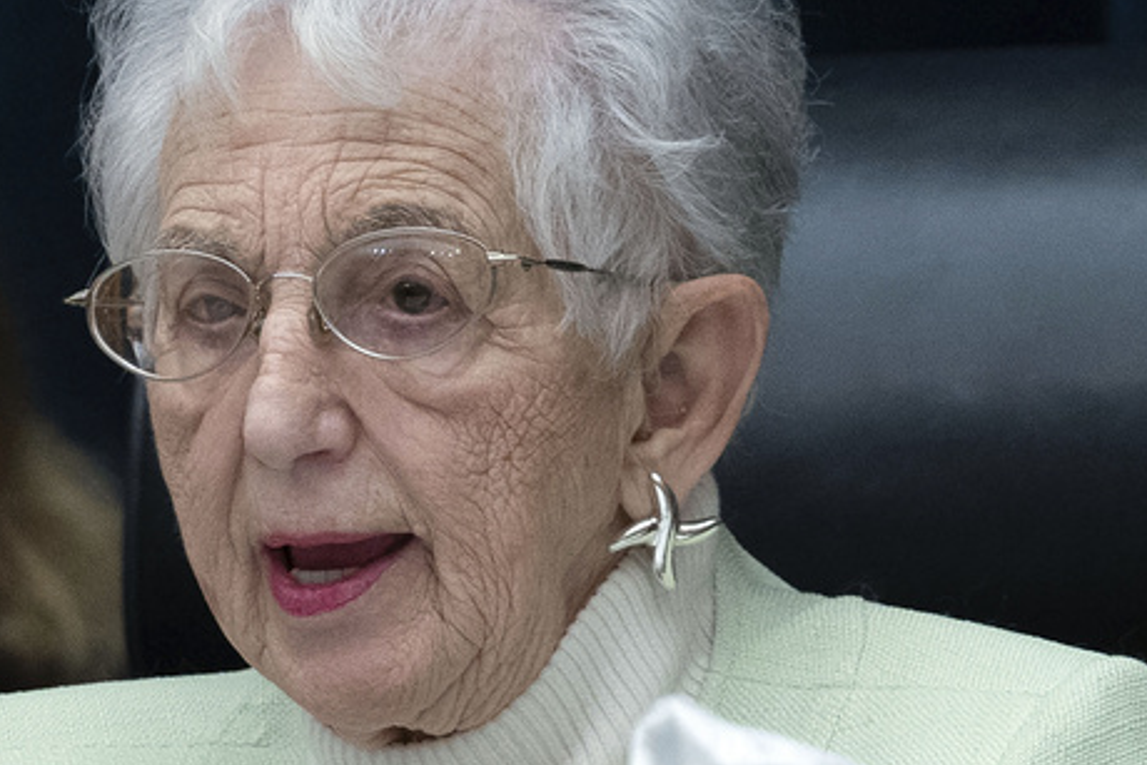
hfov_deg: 4.6
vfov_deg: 3.1
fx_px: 14182
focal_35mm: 445
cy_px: 450
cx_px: 322
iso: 2500
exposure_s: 1/400
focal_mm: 200
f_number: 5
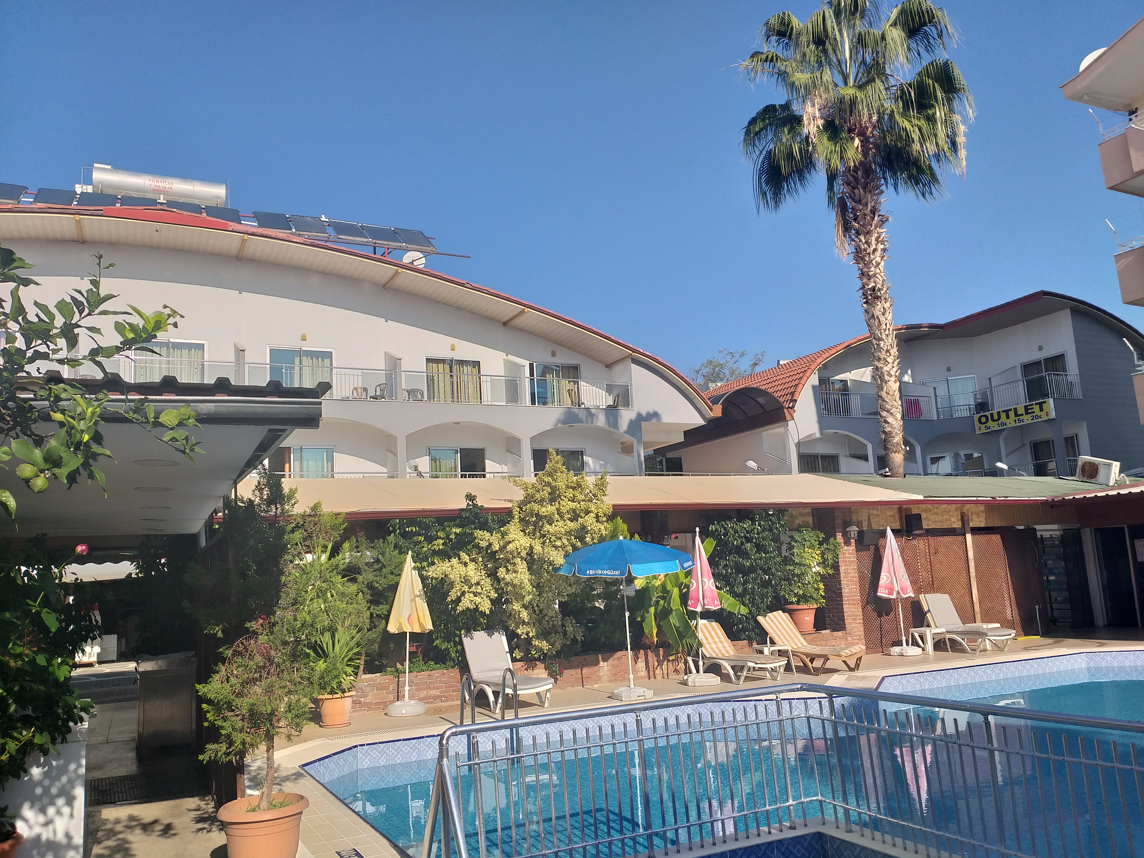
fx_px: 859
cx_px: 572
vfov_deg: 53.1
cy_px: 429
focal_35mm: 26
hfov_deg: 67.3
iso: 40
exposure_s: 1/2412
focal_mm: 3.93
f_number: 1.7
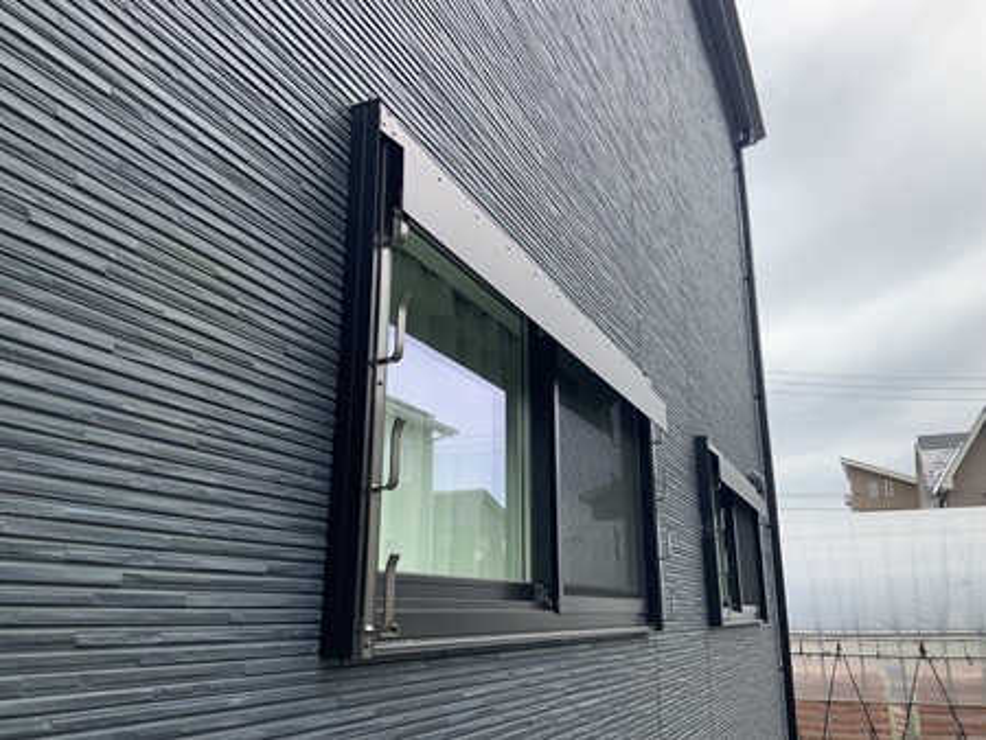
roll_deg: +0.0
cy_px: 370
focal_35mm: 29
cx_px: 493
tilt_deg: +19.9
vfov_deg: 48.3
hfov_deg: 61.6
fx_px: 826
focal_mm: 3
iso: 16
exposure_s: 1/422
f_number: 1.8
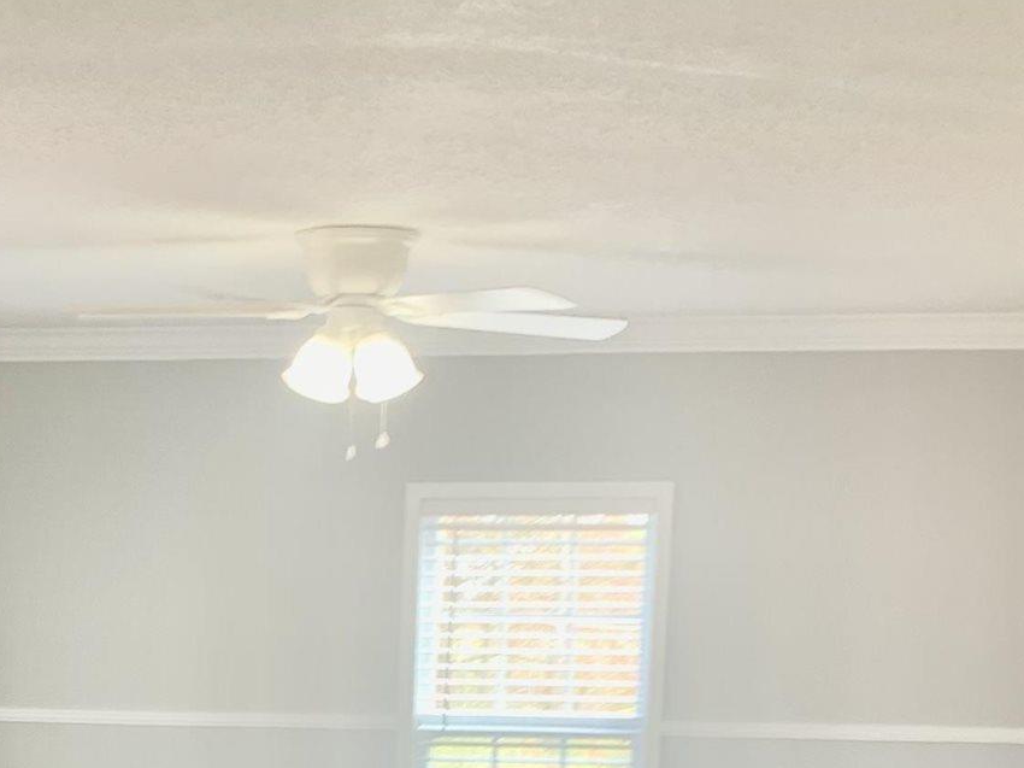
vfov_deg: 14.7
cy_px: 1127
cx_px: 101
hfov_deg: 20.4
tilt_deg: -9.1
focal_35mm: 94
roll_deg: -0.9
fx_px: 2780
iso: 100
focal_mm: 4.25
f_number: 1.8
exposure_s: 1/81
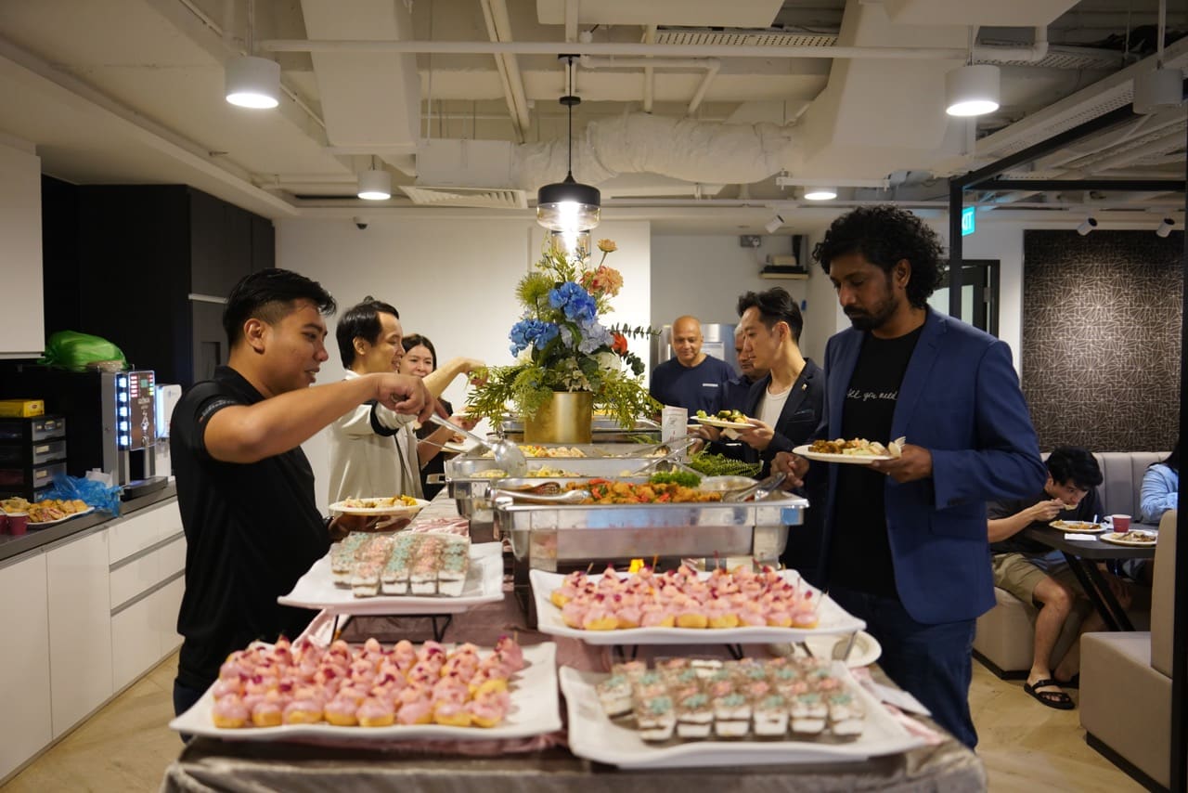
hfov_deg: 65.5
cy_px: 396
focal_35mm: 28
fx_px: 924
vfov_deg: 46.4
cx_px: 594
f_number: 2.8
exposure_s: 1/100
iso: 1250
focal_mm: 28
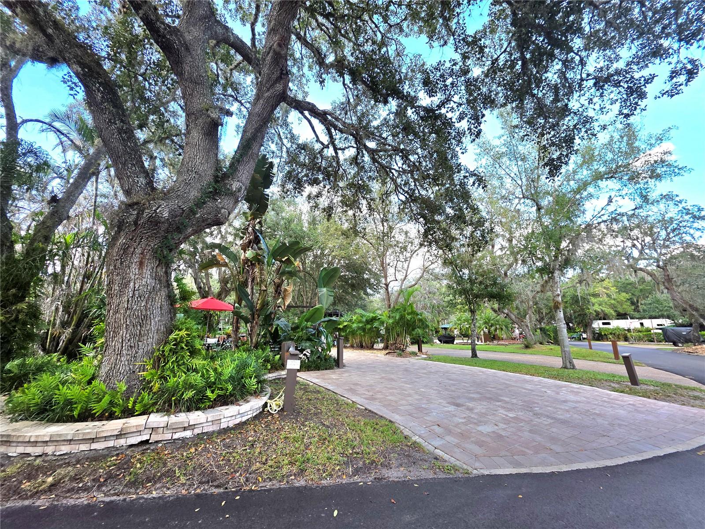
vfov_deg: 89.9
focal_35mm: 13
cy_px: 264
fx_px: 265
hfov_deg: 106.2
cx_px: 352
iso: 40
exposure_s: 1/294
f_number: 1.9
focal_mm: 2.2
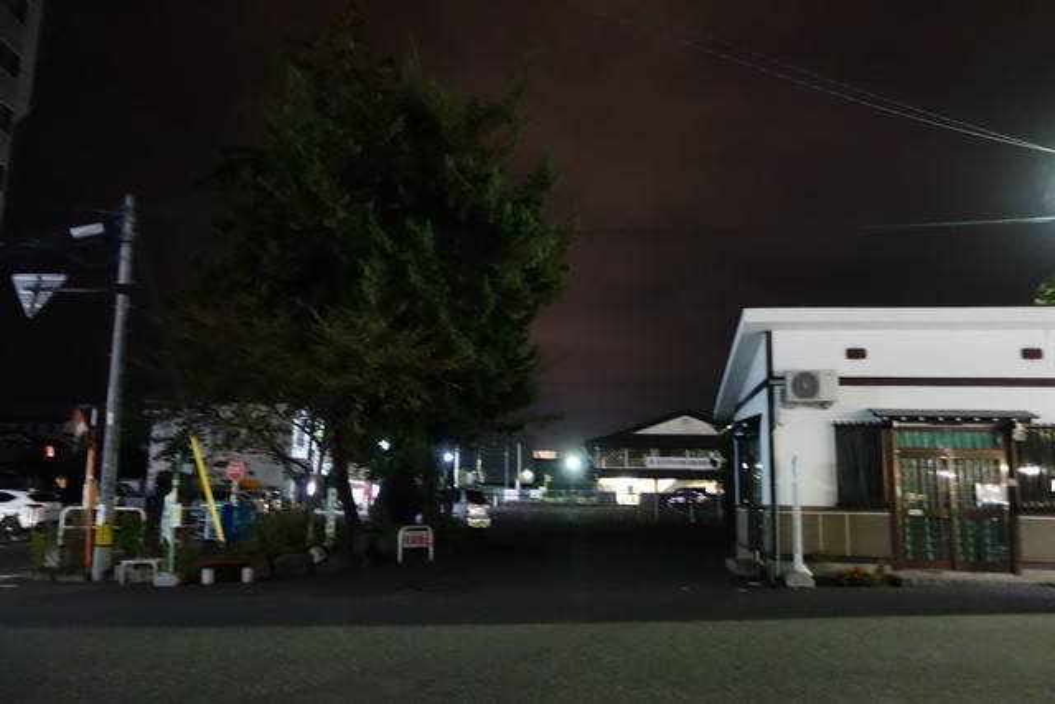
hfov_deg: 65.5
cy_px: 352
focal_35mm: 28
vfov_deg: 46.4
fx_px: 821
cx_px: 528
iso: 2500
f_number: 1.8
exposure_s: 1/8
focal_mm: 10.4
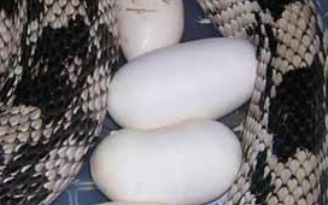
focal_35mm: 106
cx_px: 109
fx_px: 948
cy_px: 71
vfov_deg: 12.3
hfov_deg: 19.6
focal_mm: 5.7
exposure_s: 1/60.1
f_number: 2.9
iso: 50
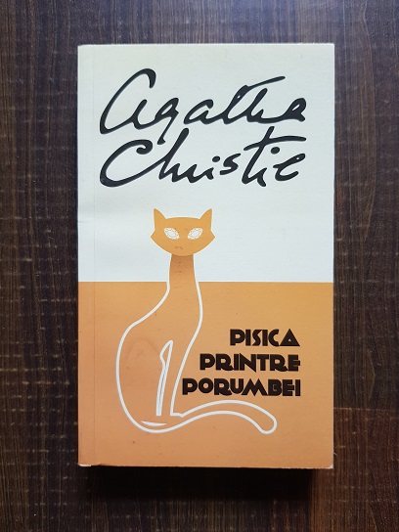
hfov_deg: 53.1
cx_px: 200
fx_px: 400
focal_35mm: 26
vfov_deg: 67.3
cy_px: 266
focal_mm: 4.3
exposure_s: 1/28
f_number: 1.7
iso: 200
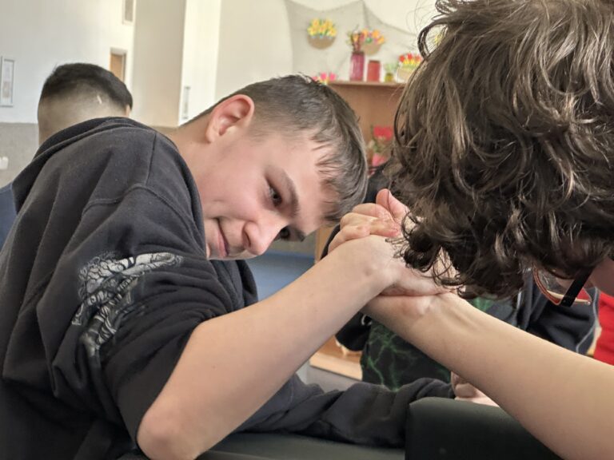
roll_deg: -4.0
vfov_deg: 19.1
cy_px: 230
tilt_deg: -4.9
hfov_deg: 25.3
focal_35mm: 77
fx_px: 1366
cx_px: 307
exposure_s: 1/60
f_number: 2.8
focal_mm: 9
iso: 320
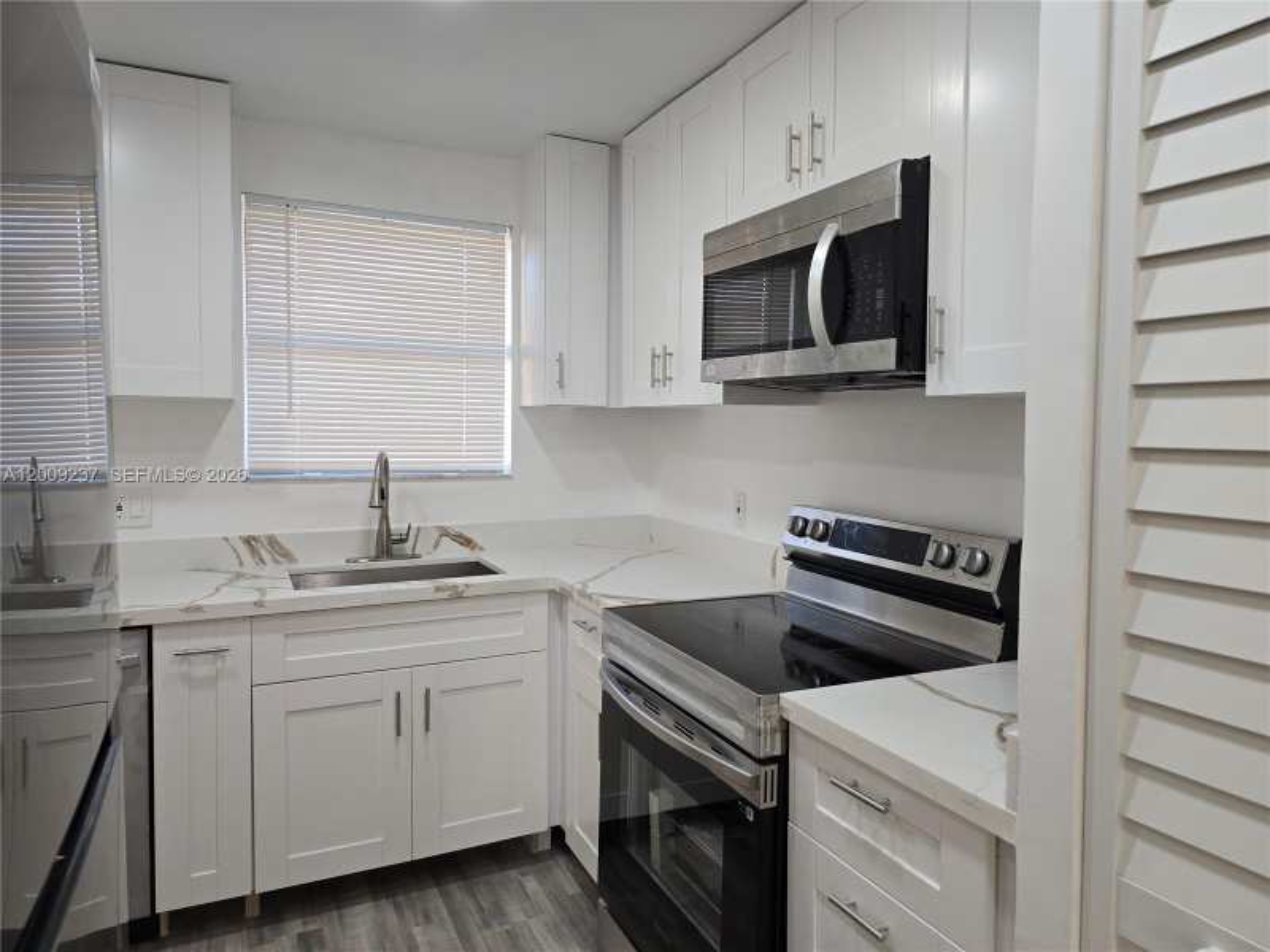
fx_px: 844
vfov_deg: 58.9
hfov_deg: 73.9
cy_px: 476
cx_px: 635
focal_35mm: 23
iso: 100
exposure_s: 1/120
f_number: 1.7
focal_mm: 6.3
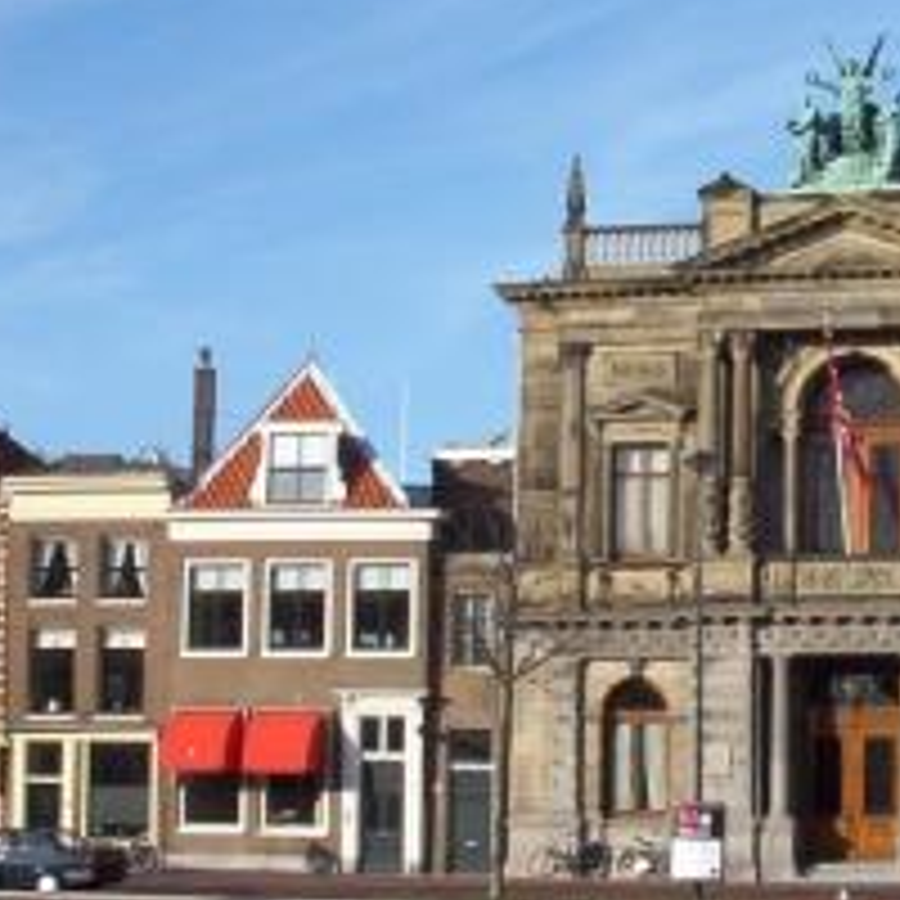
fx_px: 2265
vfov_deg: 22.5
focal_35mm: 77
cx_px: 835
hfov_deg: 21.9
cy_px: 513
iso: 100
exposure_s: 1/179
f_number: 8
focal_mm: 6
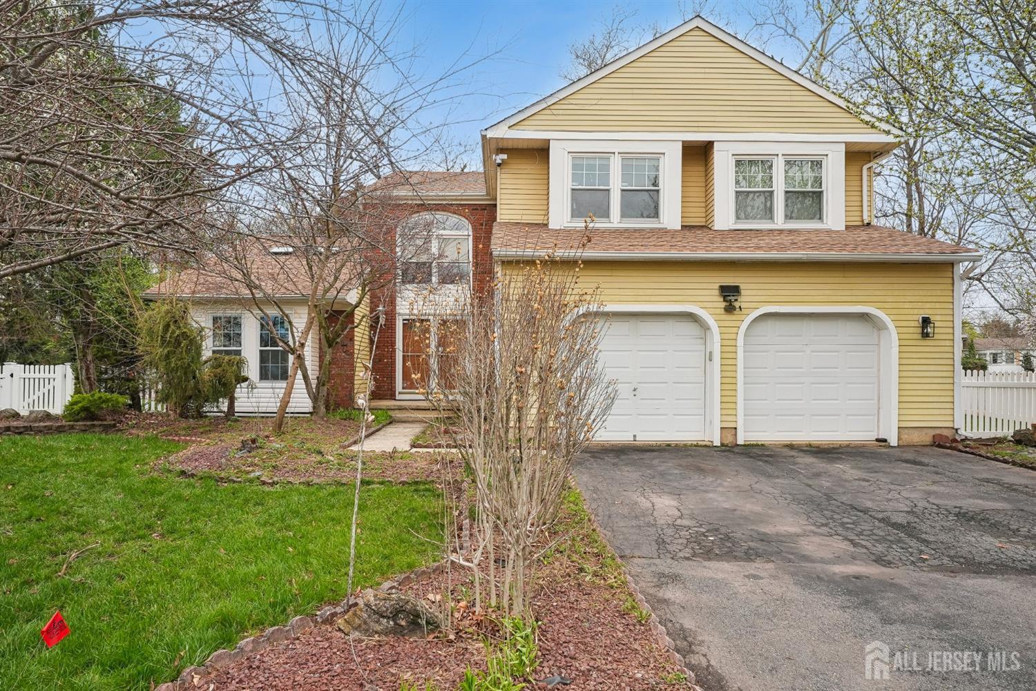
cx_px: 518
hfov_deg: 80.7
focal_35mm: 21
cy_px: 346
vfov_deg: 59.0
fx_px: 610
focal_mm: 21.2
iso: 400
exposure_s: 1/160
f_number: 11
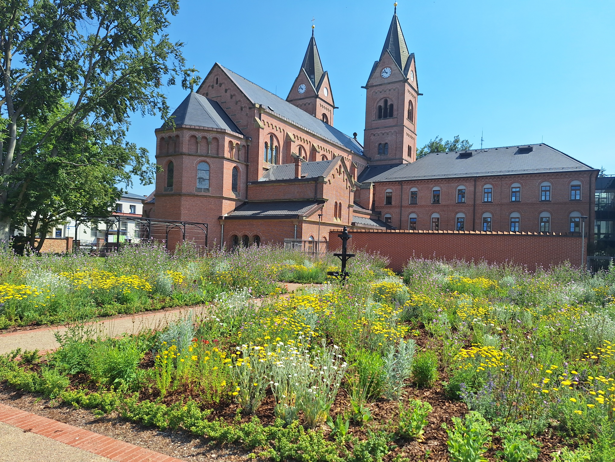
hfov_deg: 73.9
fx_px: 409
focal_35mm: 23
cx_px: 308
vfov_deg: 58.9
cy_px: 231
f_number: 1.8
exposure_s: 1/2849
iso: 40
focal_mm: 5.54
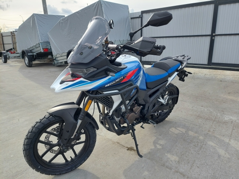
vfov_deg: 56.9
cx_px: 120
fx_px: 166
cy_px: 90
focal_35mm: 24
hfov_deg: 71.6
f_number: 1.8
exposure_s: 1/547
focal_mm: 5.23
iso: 40
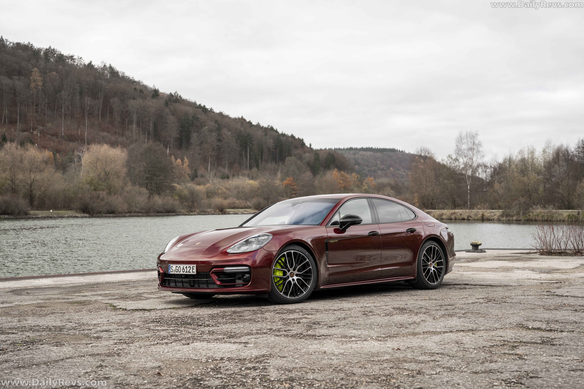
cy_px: 194
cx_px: 292
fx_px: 811
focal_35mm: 50
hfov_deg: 39.6
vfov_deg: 27.0
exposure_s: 1/125
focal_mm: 50
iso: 400
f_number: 4
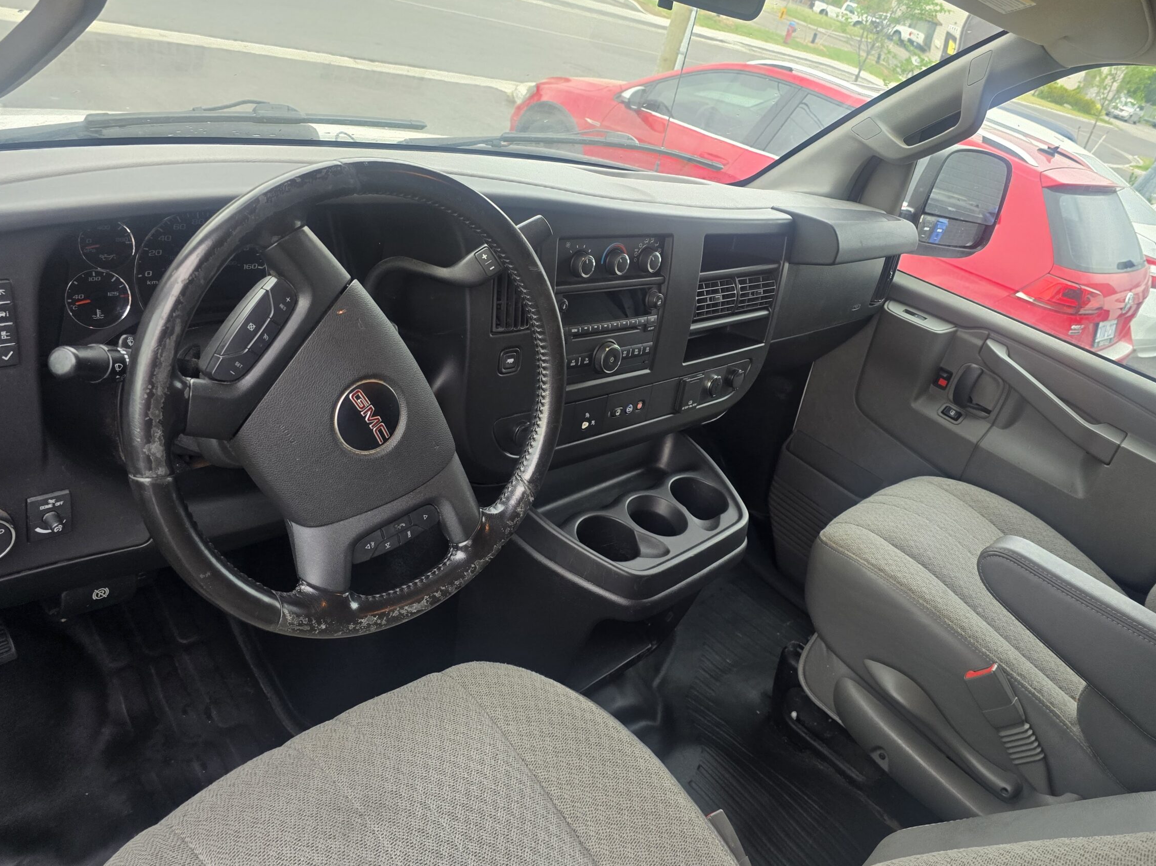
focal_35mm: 26
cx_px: 601
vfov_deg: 52.9
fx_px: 868
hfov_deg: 67.3
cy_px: 377
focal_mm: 6.3
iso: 320
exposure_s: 1/120
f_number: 1.7
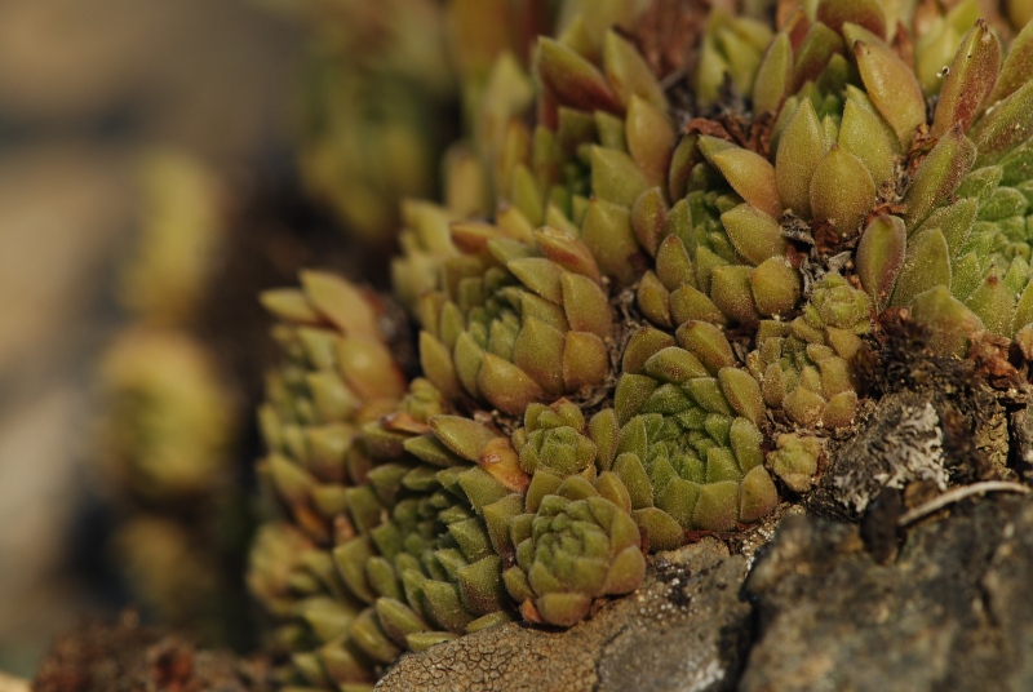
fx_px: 3664
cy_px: 346
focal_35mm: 128
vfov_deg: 10.8
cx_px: 516
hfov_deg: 16.0
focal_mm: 85
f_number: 8
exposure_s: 1/125
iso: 100
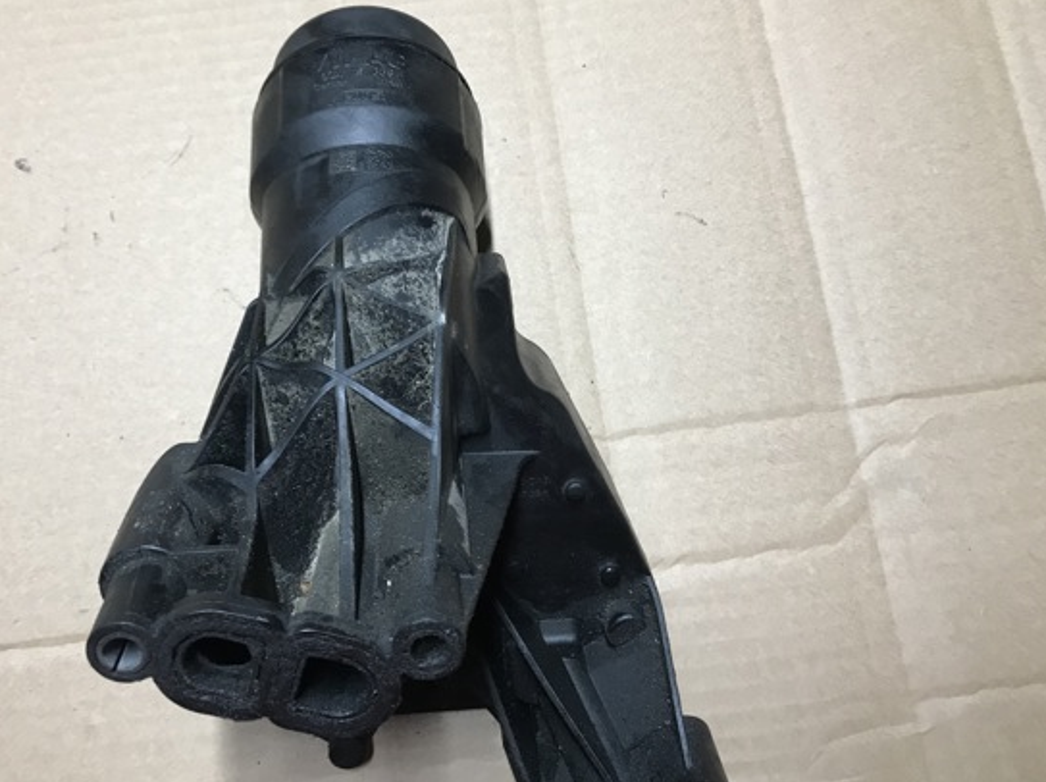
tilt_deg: -79.4
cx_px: 443
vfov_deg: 42.9
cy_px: 396
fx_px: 996
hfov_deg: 55.2
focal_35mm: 33
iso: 40
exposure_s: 1/20
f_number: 1.8
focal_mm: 3.99
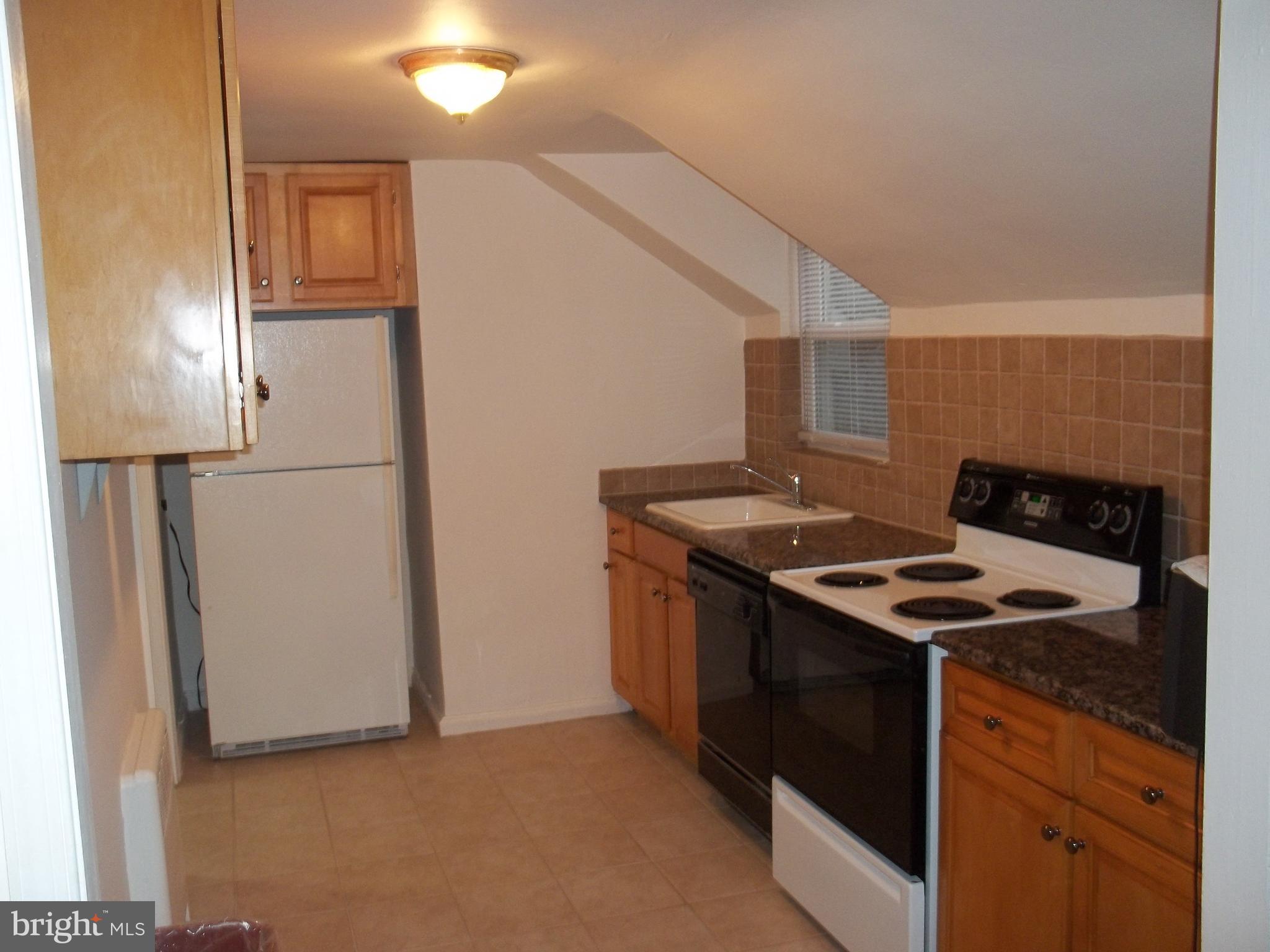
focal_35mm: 33
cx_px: 635
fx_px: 1211
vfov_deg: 42.9
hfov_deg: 55.4
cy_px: 476
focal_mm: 5.9
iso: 160
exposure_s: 1/30
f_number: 3.3
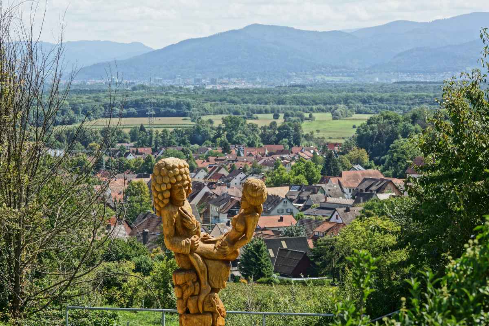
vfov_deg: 13.0
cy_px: 163
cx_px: 244
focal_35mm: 105
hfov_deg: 19.5
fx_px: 1426
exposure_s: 1/250
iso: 100
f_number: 7.1
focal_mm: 70
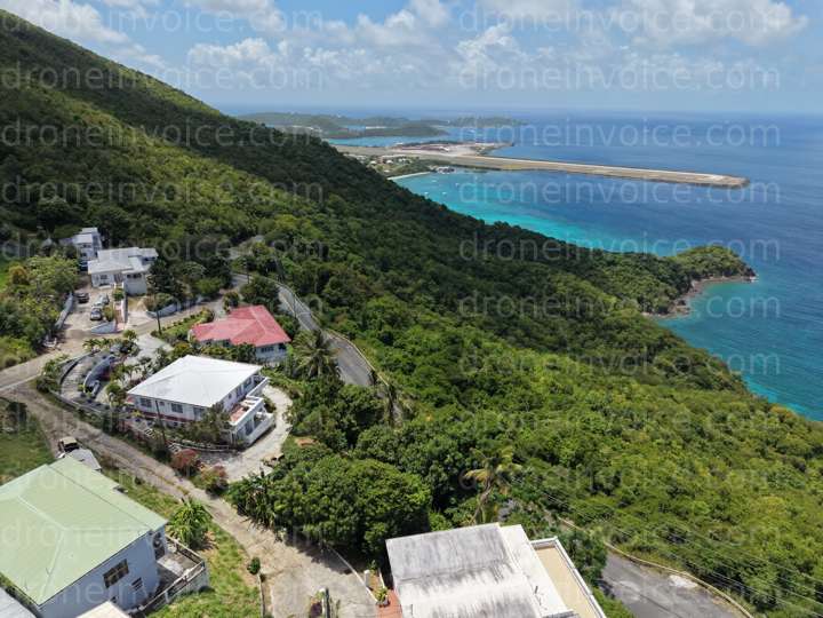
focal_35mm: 24
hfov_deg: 71.6
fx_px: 571
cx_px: 412
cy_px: 309
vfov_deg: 56.8
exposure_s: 1/8000
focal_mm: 8.67
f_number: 1.8
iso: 290
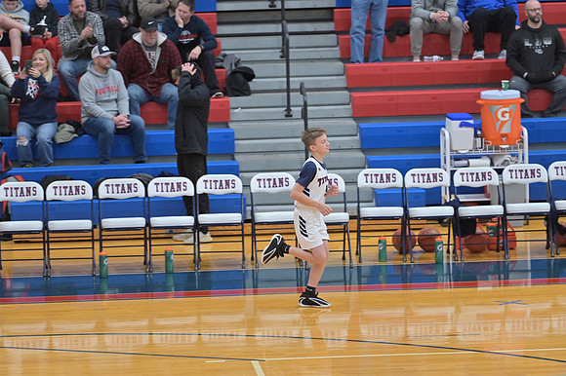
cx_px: 283
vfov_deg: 6.9
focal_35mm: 200
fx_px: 3143
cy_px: 188
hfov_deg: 10.3
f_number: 4.5
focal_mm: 200
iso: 2800
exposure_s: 1/400
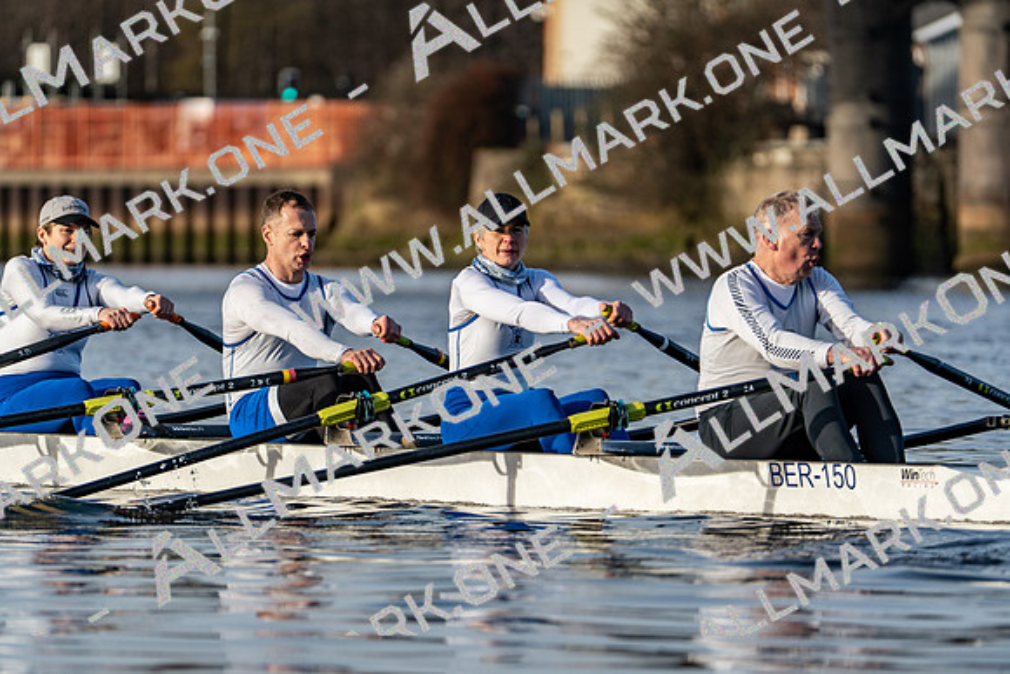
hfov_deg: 5.8
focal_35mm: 353
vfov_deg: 3.9
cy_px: 337
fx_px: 9905
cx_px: 505
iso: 500
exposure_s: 1/2000
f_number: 6.3
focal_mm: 353
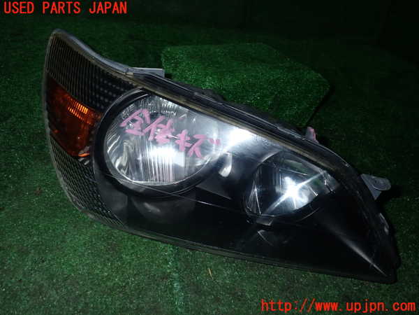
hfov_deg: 60.0
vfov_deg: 46.8
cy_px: 158
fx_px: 363
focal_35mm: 30
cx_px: 210
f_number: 6.3
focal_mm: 5.4
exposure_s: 1/30
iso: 200
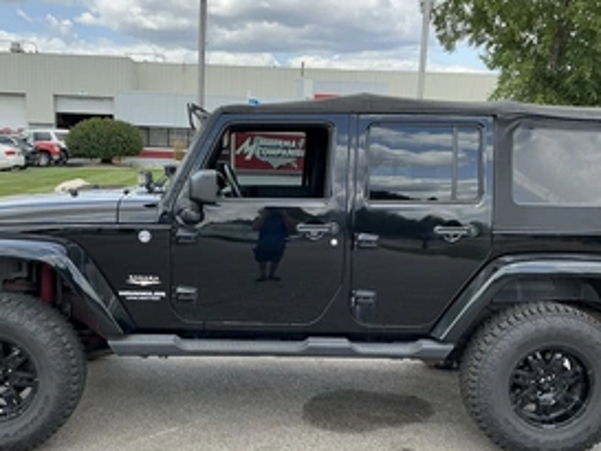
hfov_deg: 45.7
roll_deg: -2.9
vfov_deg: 35.1
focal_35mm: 41
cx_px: 282
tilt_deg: -10.1
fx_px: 712
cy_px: 268
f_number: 1.8
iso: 25
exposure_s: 1/606
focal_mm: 3
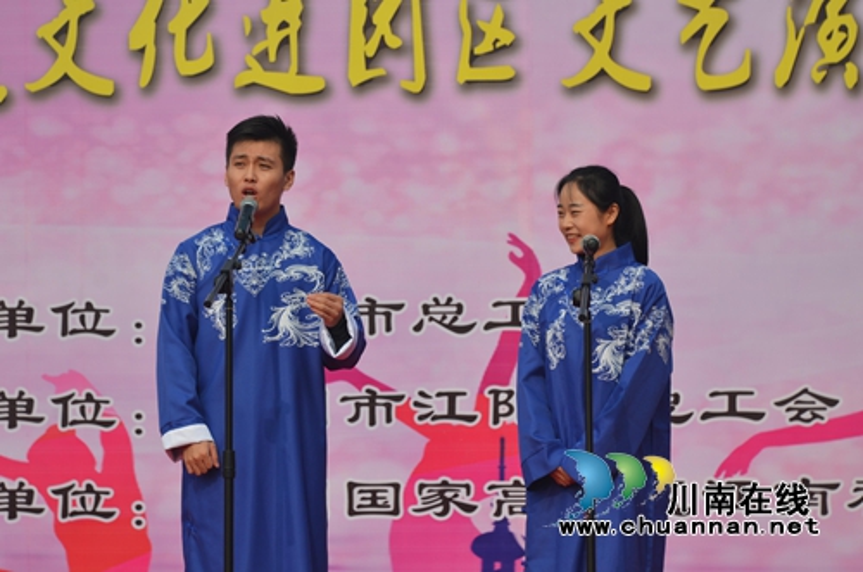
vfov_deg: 5.1
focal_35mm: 270
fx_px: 6458
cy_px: 286
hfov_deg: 7.6
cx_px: 432
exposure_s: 1/750
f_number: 6.7
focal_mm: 180
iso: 100
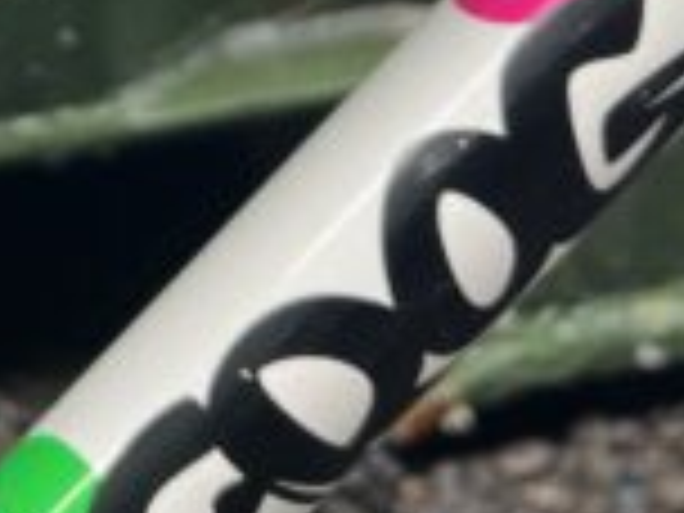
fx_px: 1620
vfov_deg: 16.6
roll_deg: +6.9
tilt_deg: -17.4
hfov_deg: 22.1
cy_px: -230
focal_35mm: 82
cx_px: -126
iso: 64
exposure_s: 1/121
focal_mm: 5.1
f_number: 1.6
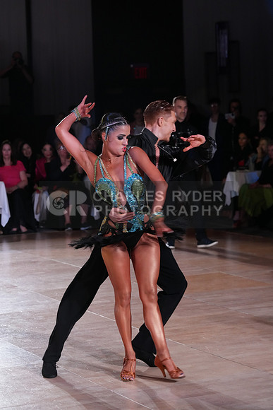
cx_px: 136
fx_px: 1194
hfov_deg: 13.0
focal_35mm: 105
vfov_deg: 19.5
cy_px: 205
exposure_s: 1/320
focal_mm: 105
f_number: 5
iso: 4000
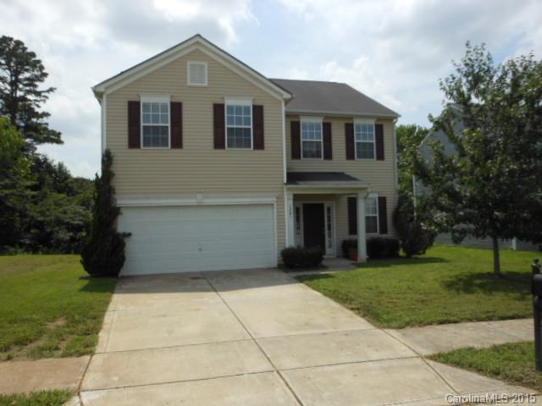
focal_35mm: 28
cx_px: 271
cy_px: 203
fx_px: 438
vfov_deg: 49.7
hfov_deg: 63.4
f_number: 3.7
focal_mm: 5
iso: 80
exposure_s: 1/1000
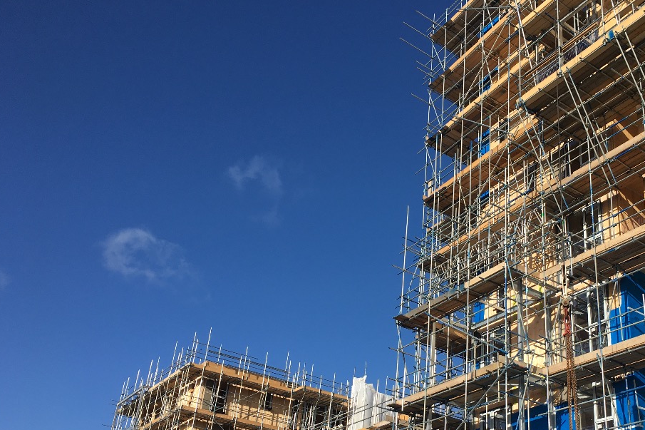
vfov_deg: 33.0
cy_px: 304
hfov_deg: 47.9
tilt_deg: +24.2
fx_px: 716
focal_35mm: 40
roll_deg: -2.6
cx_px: 417
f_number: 2.2
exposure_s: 1/1832
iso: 25
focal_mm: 4.15
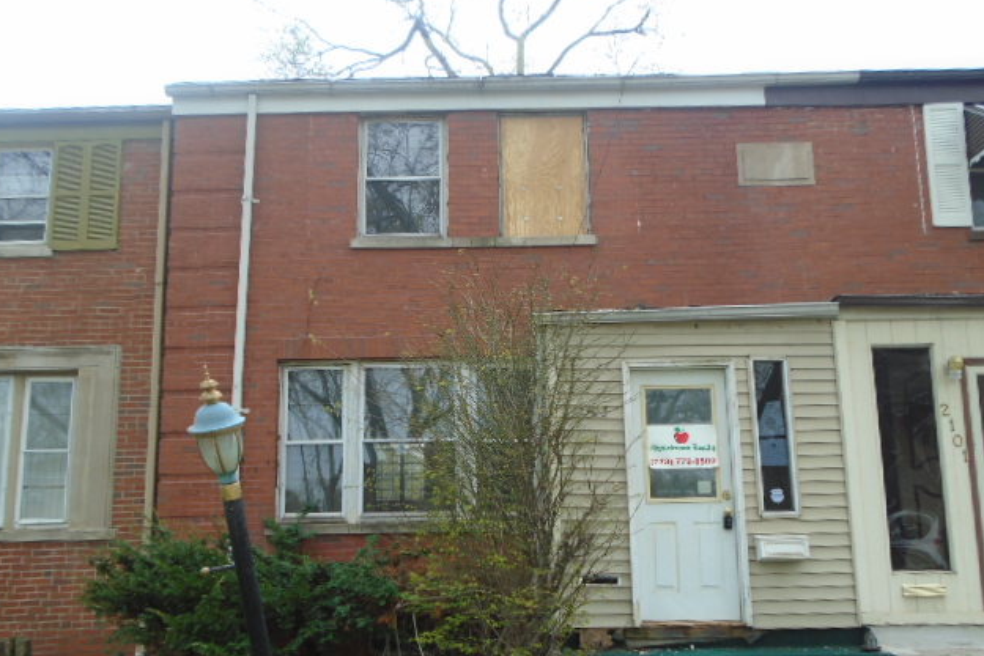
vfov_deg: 39.9
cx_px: 486
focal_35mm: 33
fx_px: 902
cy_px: 367
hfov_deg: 57.2
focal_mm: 5.5
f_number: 3.5
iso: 100
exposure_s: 1/250
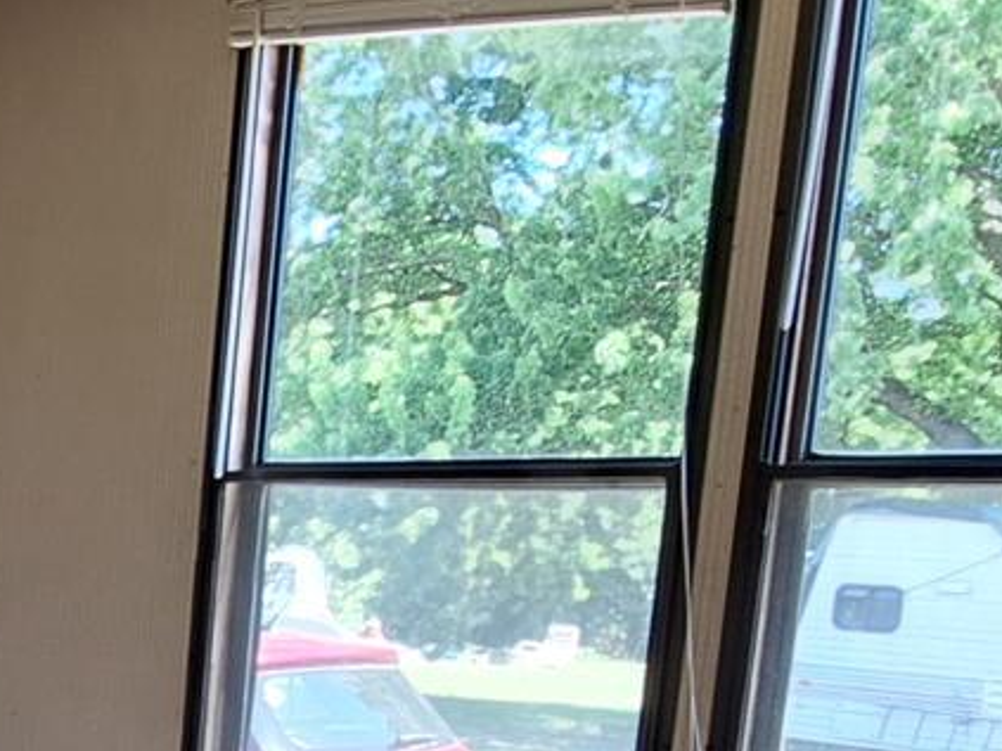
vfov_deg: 22.0
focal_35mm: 63
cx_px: -187
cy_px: 829
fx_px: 1823
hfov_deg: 27.3
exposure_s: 1/50
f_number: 2.2
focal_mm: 1.74
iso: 64
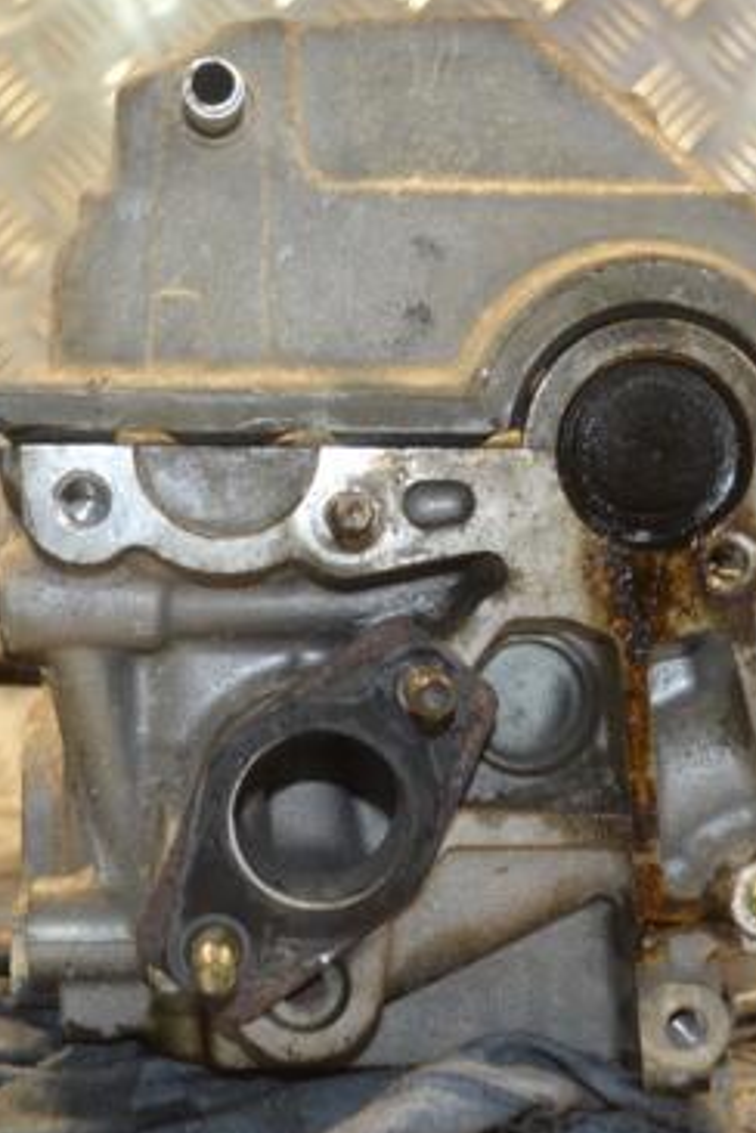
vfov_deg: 33.9
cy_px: 591
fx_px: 1858
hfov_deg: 23.0
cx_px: 347
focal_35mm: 59
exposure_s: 1/60
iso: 320
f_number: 4
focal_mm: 24
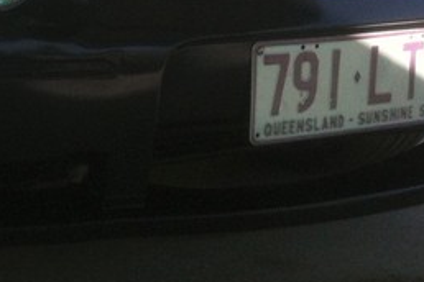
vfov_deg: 11.9
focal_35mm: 113
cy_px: -28
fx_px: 1331
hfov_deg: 17.5
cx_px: -31
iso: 64
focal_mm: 3.85
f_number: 2.8
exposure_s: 1/357
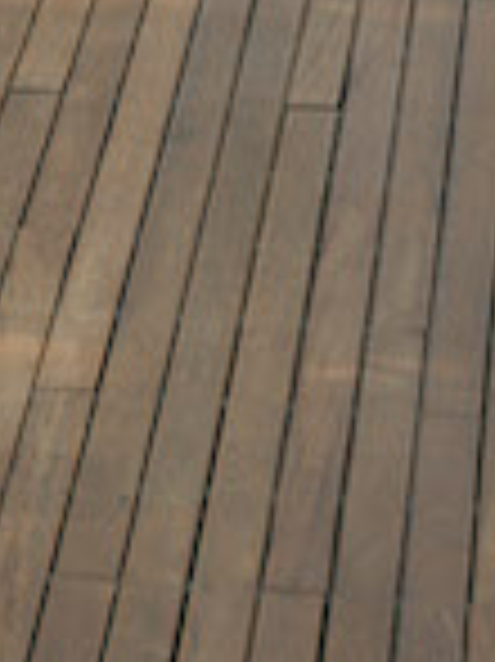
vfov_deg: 7.5
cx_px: -1161
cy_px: -982
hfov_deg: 5.6
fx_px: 4659
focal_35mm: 244
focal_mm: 45
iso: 200
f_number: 8
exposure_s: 1/500
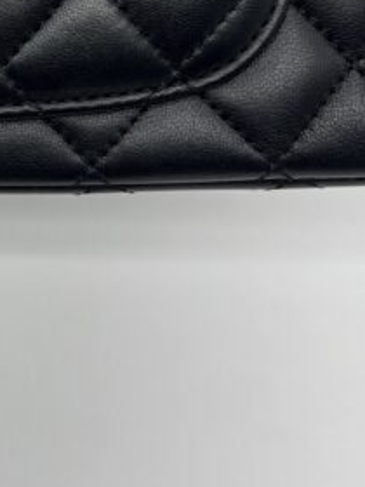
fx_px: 1336
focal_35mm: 95
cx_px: -116
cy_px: -80
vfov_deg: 19.6
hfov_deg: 14.8
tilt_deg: -44.5
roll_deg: +2.0
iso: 40
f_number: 1.5
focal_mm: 5.7
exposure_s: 1/172
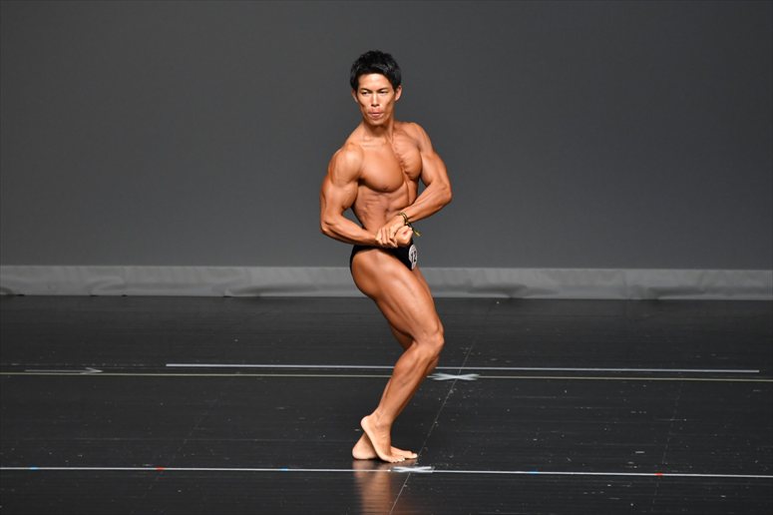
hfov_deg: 6.5
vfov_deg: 4.4
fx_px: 6761
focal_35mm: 315
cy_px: 258
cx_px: 386
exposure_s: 1/400
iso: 2500
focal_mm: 210
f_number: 5.6
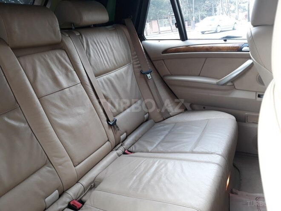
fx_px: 219
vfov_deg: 51.4
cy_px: 106
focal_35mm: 27
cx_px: 140
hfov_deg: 65.3
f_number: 1.7
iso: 64
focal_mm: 3.71
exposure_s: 1/50
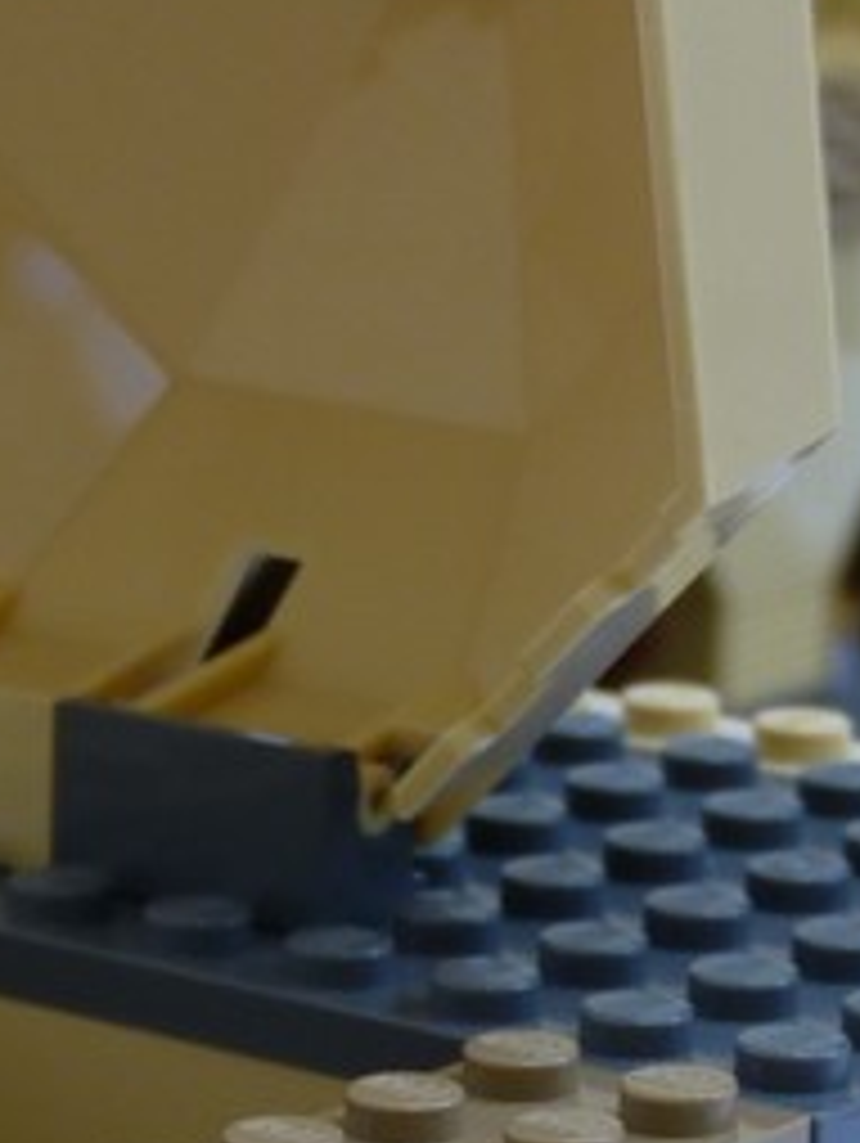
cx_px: -180
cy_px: 1166
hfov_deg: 8.5
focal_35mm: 173
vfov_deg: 11.3
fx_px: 5721
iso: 80
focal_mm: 9.8
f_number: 3.2
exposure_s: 1/125
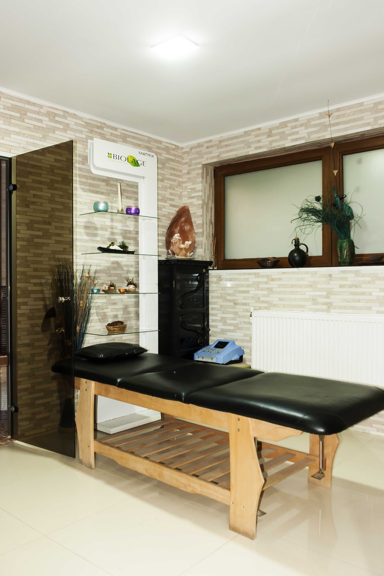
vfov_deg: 61.9
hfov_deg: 43.6
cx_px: 192
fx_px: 480
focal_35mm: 30
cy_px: 288
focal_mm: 20
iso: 200
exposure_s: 1/30
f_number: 5
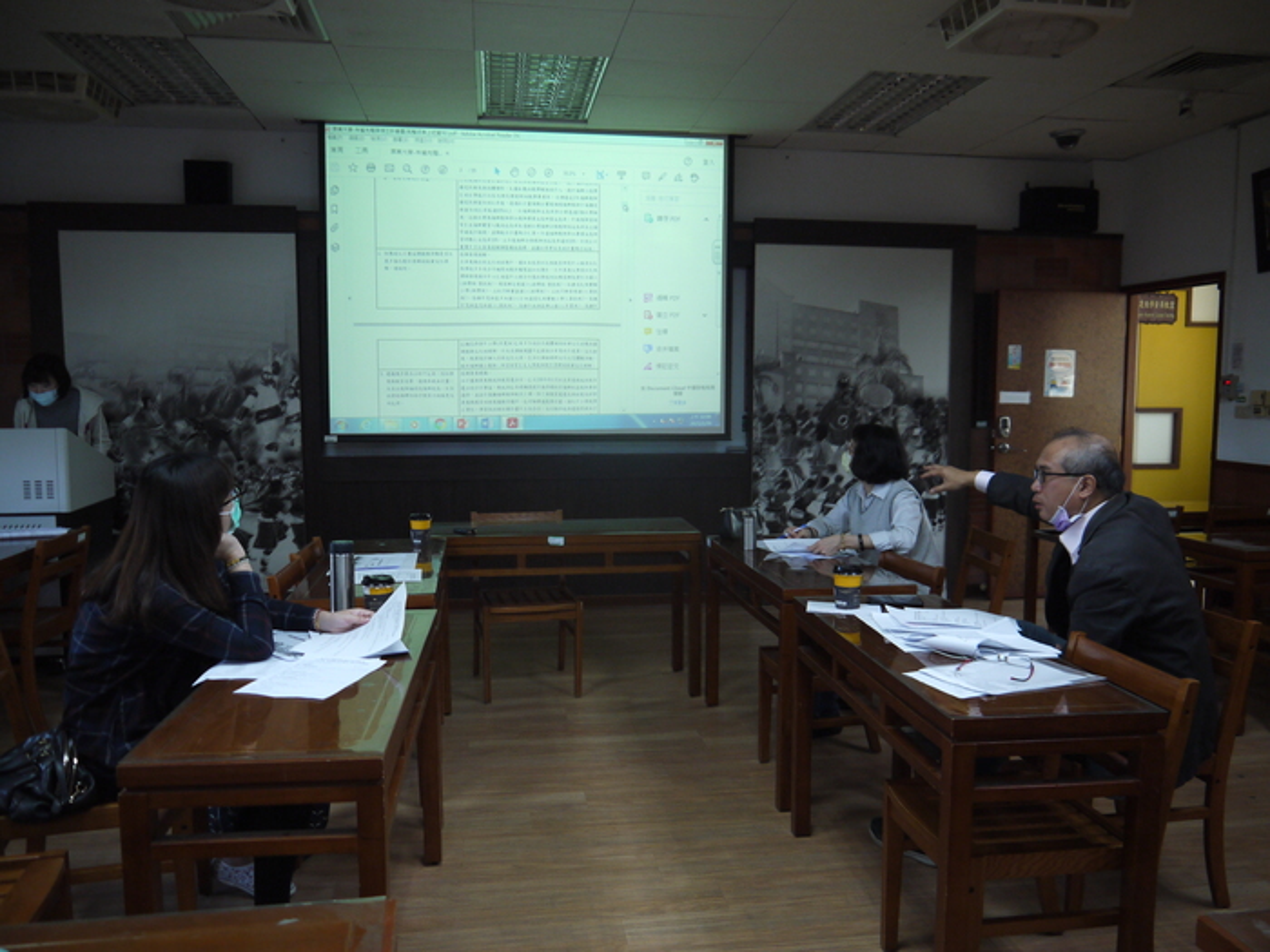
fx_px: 1027
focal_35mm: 28
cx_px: 635
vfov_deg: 49.7
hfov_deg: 63.4
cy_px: 476
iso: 320
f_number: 3.5
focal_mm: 14
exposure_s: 1/60
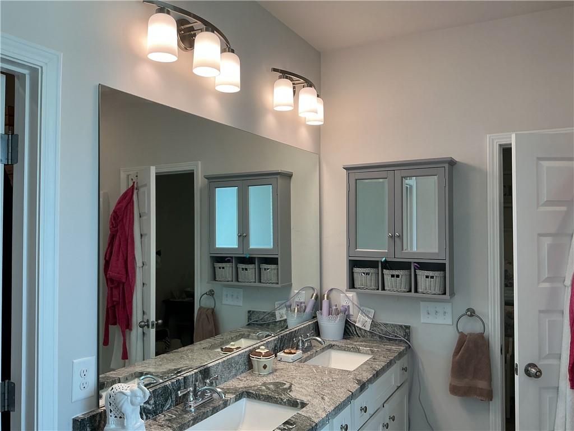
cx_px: 287
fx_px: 481
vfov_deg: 48.2
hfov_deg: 61.7
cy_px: 216
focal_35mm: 29
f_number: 1.8
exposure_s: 1/100
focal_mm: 3
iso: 32
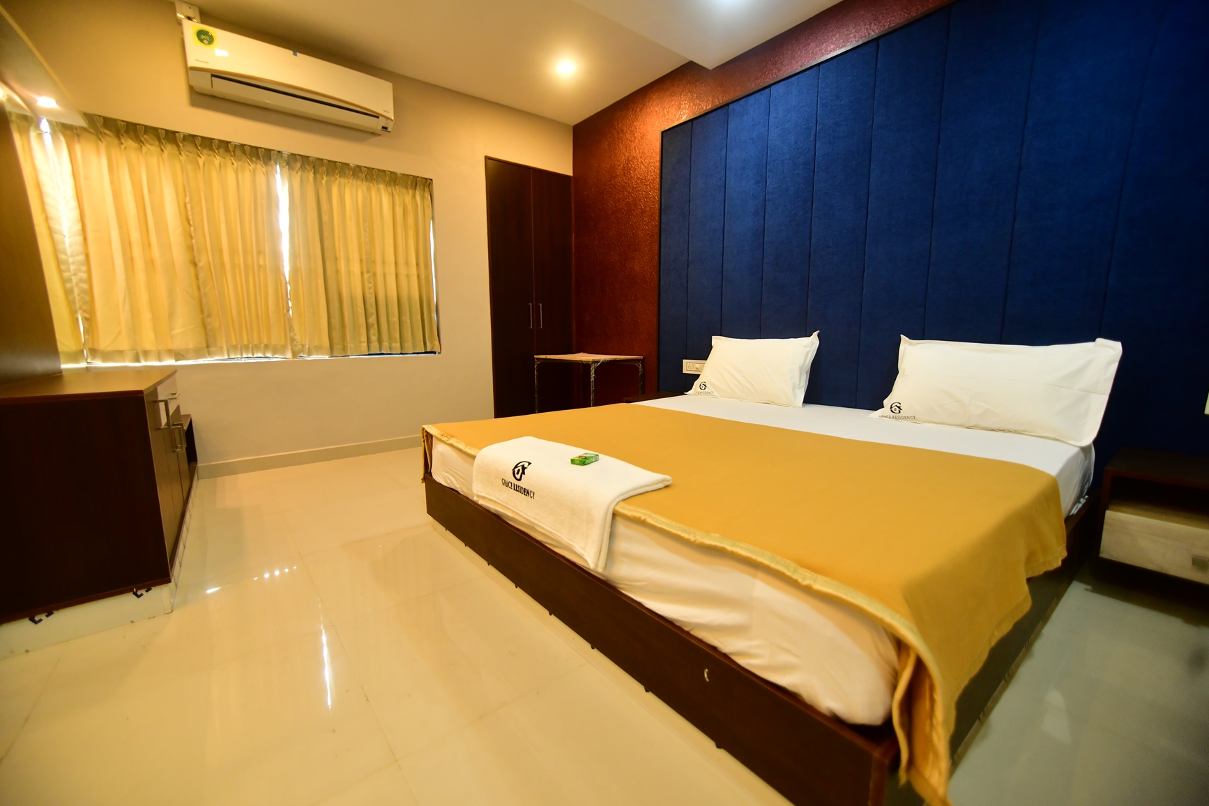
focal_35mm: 15
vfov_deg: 77.3
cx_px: 593
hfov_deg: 100.4
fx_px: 504
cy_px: 405
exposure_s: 1/80
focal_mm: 14
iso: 1000
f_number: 2.8
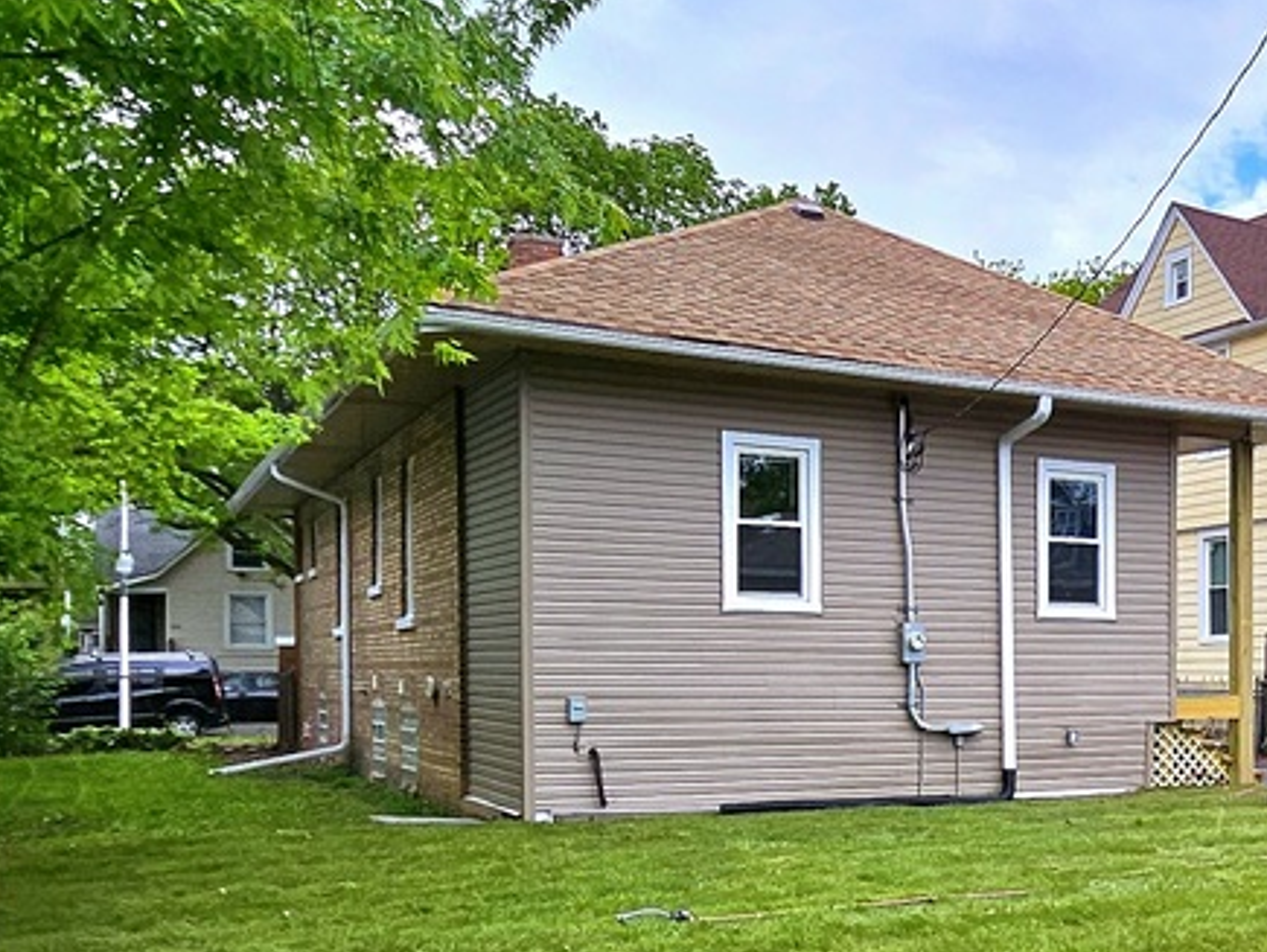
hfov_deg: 38.7
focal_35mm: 43
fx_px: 1575
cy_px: 719
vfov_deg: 33.0
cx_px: 1276
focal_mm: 1.74
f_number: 2.2
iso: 32
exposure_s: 1/909
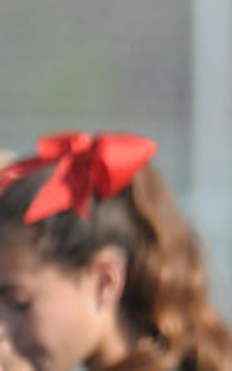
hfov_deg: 0.7
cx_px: 679
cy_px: 377
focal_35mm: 1923
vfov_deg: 1.1
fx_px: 19454
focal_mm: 330
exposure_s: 1/8000
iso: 1600
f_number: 4
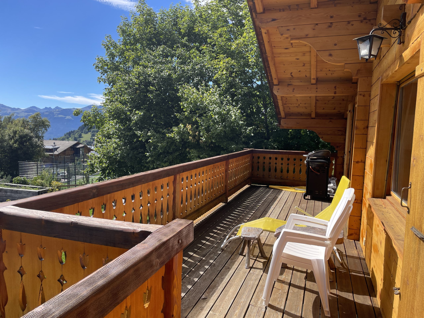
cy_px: 159
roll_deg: -0.8
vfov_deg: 53.1
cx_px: 212
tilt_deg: -5.7
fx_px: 318
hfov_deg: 67.3
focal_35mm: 26
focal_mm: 4.2
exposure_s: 1/1825
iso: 32
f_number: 1.6
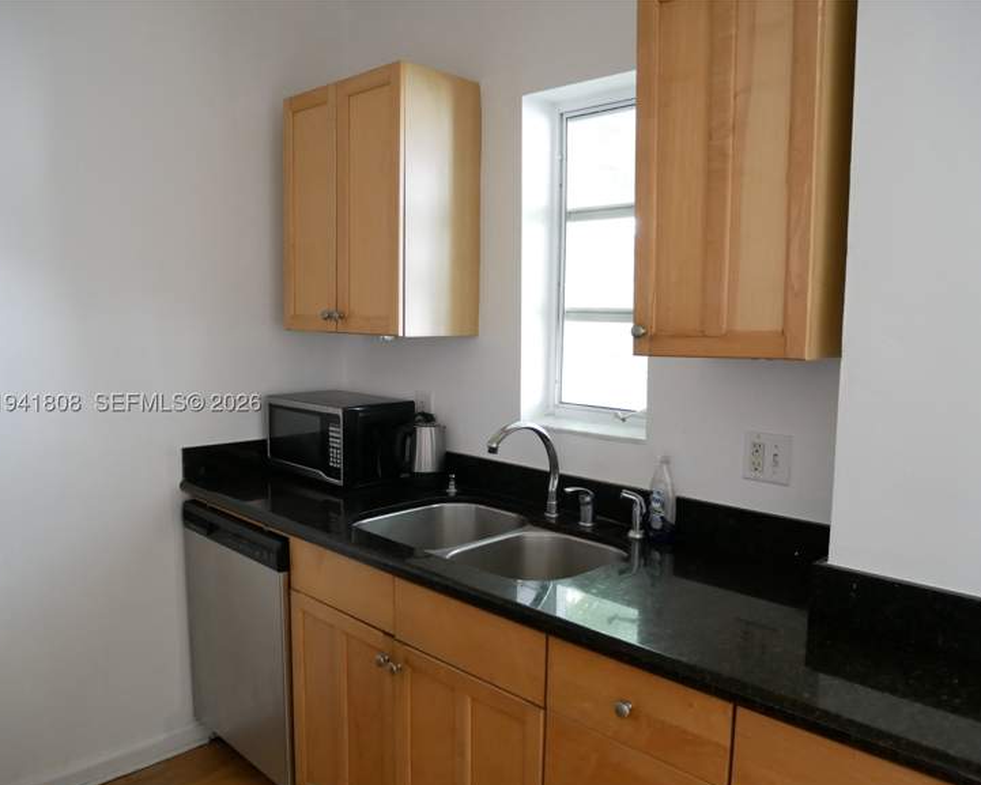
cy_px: 407
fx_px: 755
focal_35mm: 26
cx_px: 501
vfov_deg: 54.9
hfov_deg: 66.0
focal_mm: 12
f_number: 3.5
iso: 1250
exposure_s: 1/60
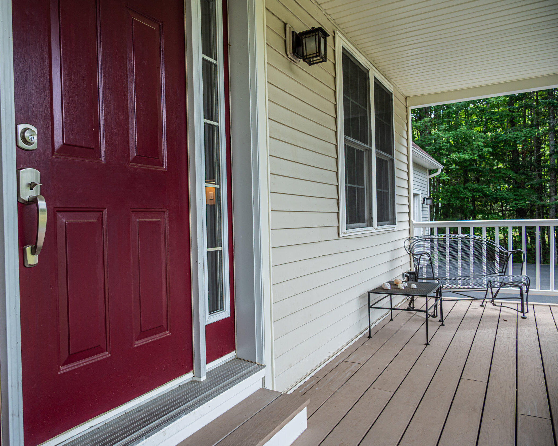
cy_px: 223
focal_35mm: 28
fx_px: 462
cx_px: 213
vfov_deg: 51.5
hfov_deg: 61.5
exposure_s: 1/200
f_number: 5.6
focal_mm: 24
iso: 140
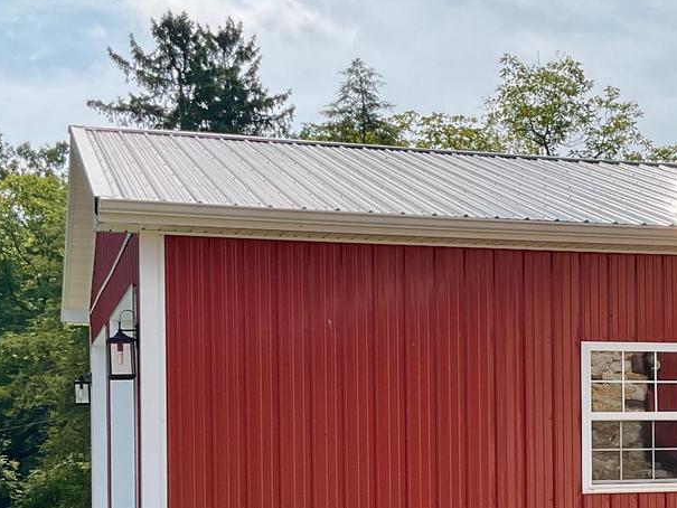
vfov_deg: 20.9
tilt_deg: +0.4
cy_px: 440
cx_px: 495
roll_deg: -0.2
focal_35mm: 69
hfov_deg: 27.8
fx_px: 1350
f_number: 1.8
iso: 16
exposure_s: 1/1730
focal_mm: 3
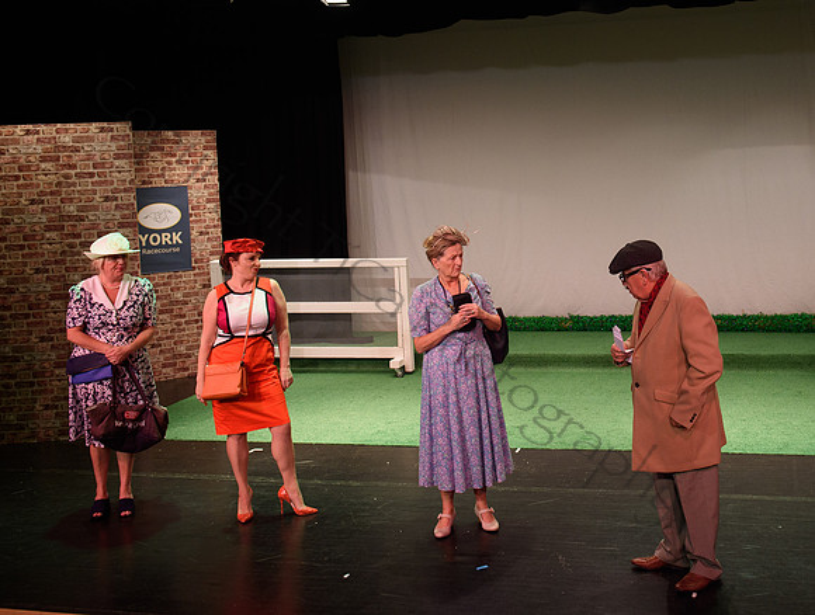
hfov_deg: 41.2
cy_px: 218
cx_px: 559
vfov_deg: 32.0
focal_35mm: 45
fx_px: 1066
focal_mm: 32
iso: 800
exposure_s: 1/80
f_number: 4.5
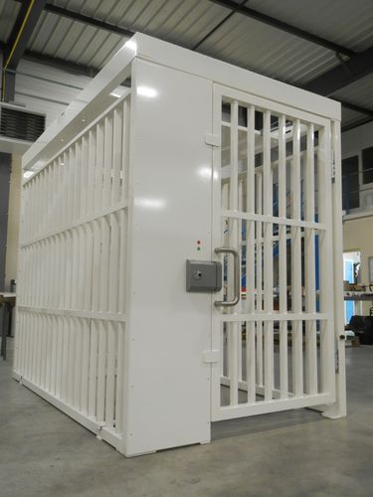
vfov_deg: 58.4
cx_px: 186
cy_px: 248
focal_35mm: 31
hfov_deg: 45.4
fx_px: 445
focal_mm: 5.5
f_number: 3.2
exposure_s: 1/8
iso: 400
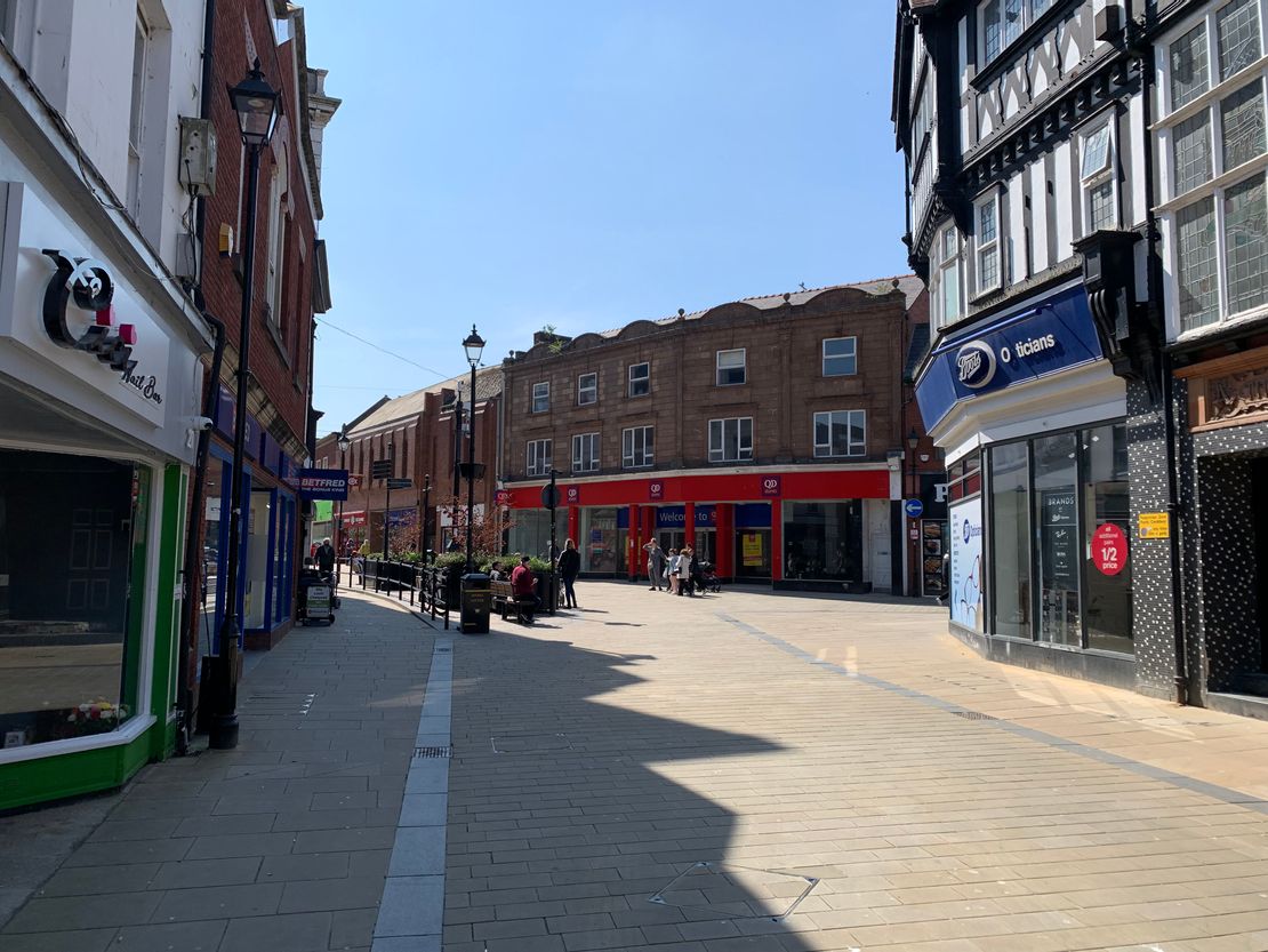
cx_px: 634
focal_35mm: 26
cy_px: 476
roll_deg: -1.0
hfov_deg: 67.3
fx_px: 953
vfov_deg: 53.1
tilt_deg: +6.0
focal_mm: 4.25
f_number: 1.8
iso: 25
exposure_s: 1/2611
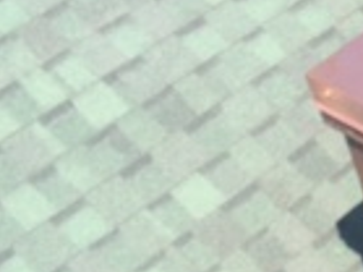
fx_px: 1404
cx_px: 747
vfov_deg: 11.0
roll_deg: +0.9
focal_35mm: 134
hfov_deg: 12.7
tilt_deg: -43.8
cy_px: 264
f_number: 2.2
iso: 32
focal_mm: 4.15
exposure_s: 1/820
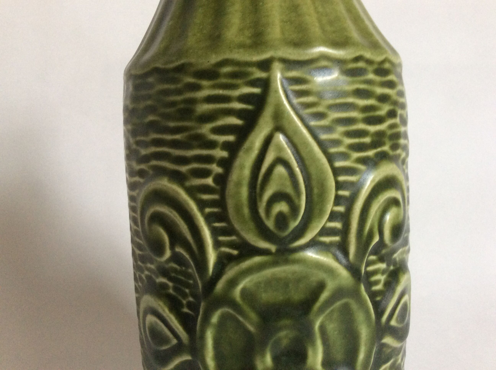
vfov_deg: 44.1
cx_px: 248
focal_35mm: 32
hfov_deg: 56.9
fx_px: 458
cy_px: 185
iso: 125
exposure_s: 1/25
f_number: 2.4
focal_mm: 3.3
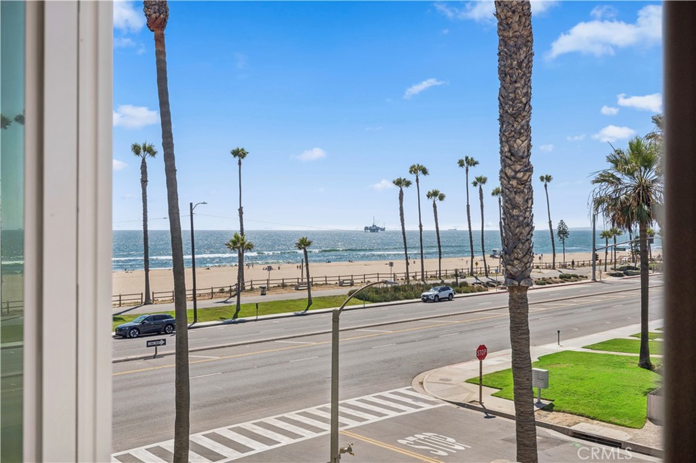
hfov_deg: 54.5
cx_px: 348
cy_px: 232
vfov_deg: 37.8
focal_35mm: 35
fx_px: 676
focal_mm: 35
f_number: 10
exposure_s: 1/320
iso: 80
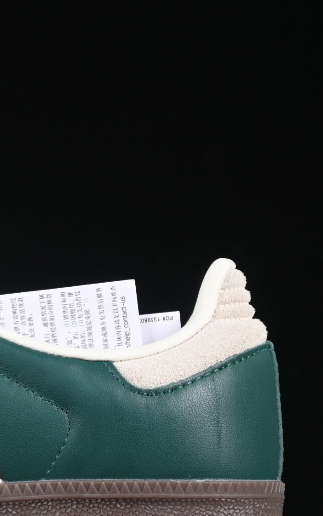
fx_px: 2662
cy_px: 290
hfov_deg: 6.9
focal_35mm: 189
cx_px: -138
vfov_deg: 11.1
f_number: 6.3
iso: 160
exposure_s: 1/60
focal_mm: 50
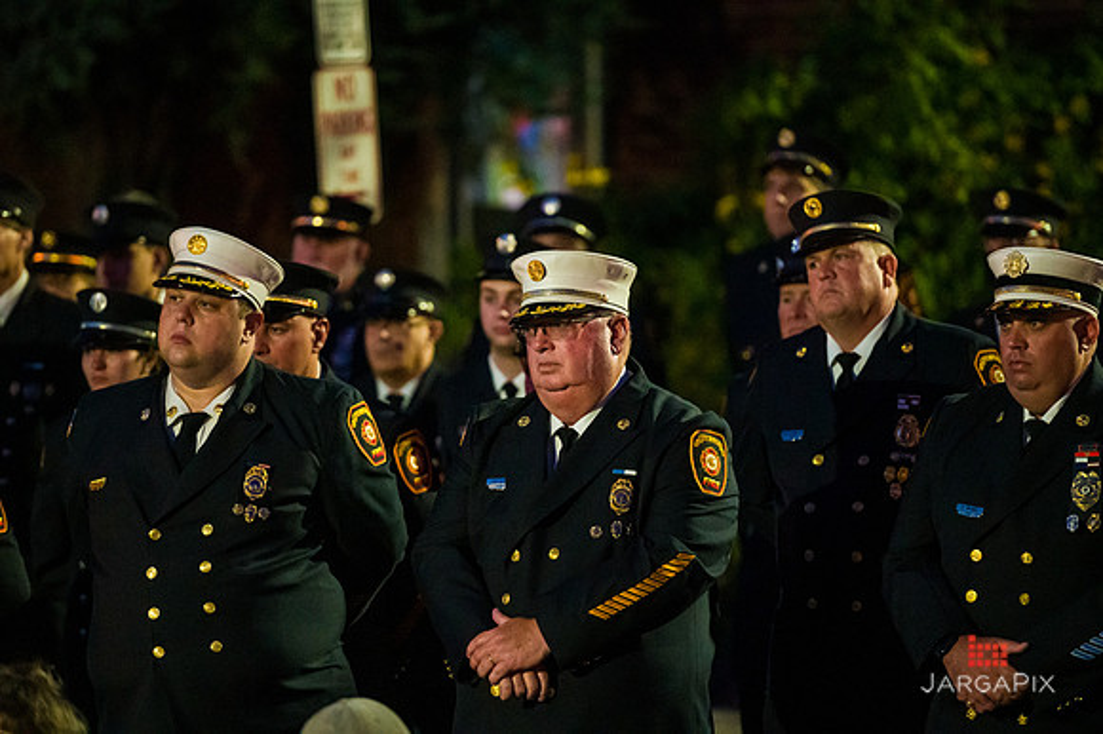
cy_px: 367
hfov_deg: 10.3
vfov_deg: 6.9
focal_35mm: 200
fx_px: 6124
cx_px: 552
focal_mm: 200
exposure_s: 1/50
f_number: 3.2
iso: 12800
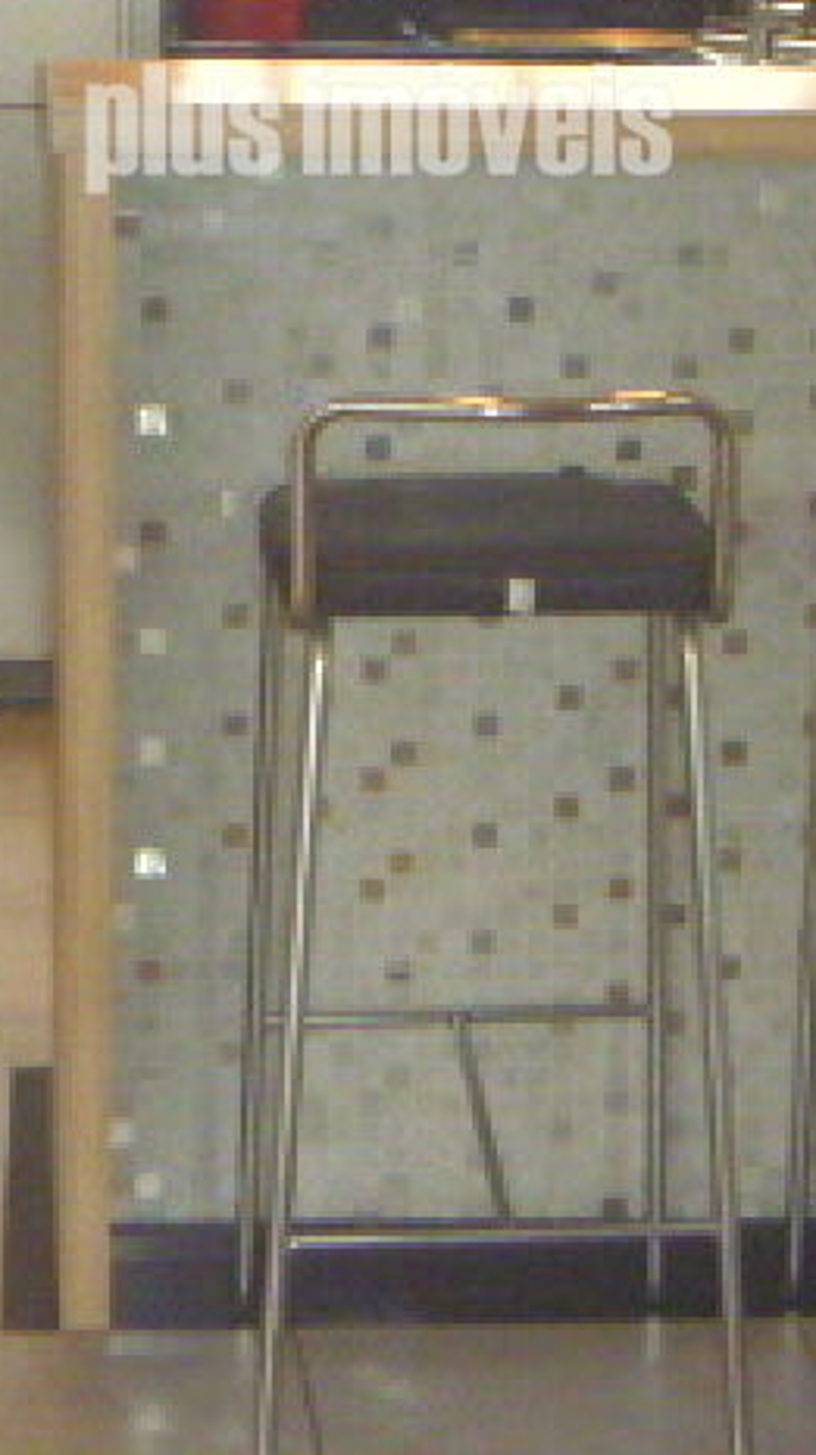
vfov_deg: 20.0
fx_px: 4046
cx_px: 378
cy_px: 128
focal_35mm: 105
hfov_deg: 11.5
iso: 250
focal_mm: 6.3
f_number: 3.5
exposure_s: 1/30
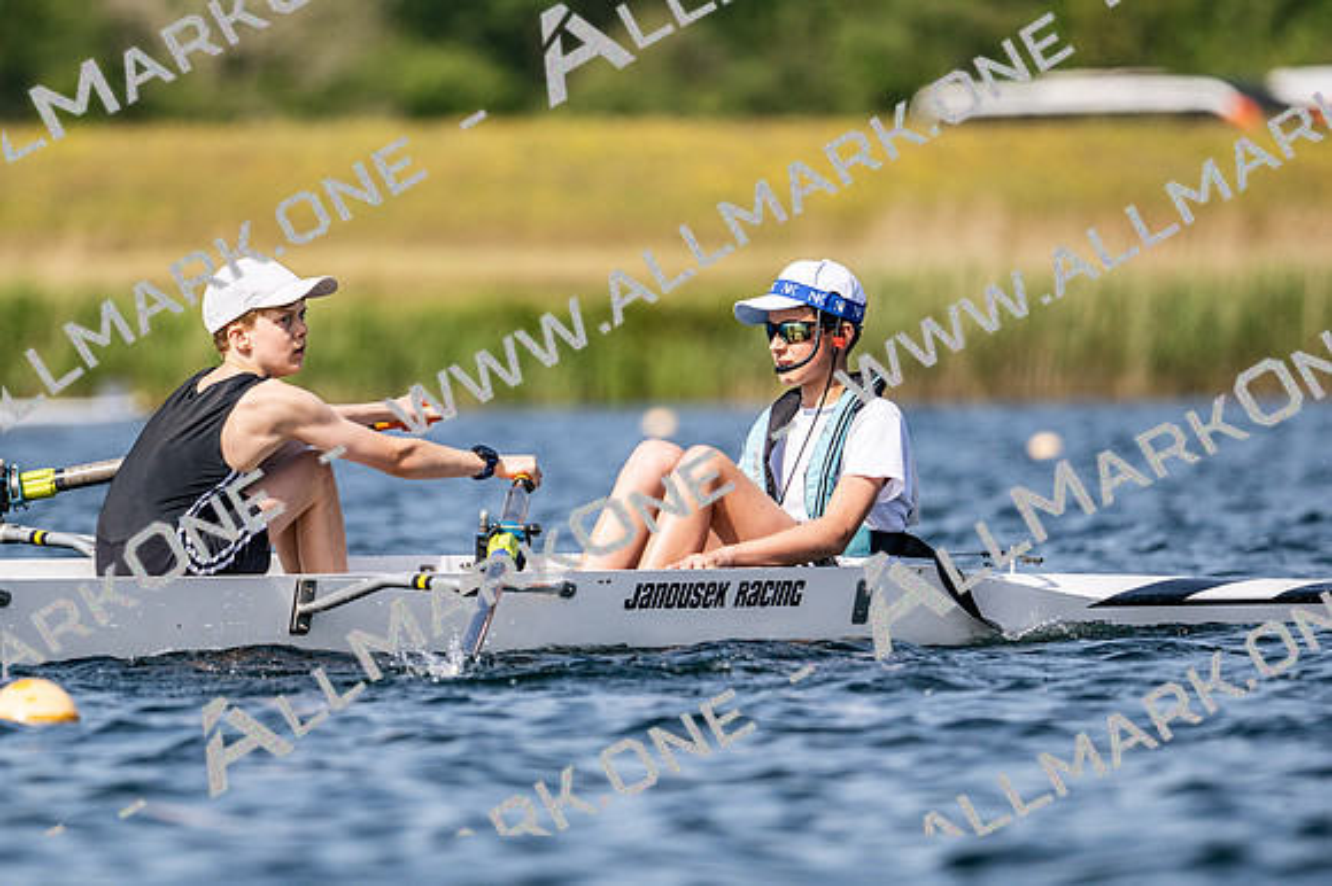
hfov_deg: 3.4
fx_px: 22186
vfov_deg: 2.3
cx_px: 666
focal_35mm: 600
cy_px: 443
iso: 160
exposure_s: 1/2500
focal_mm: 400
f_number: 4.5
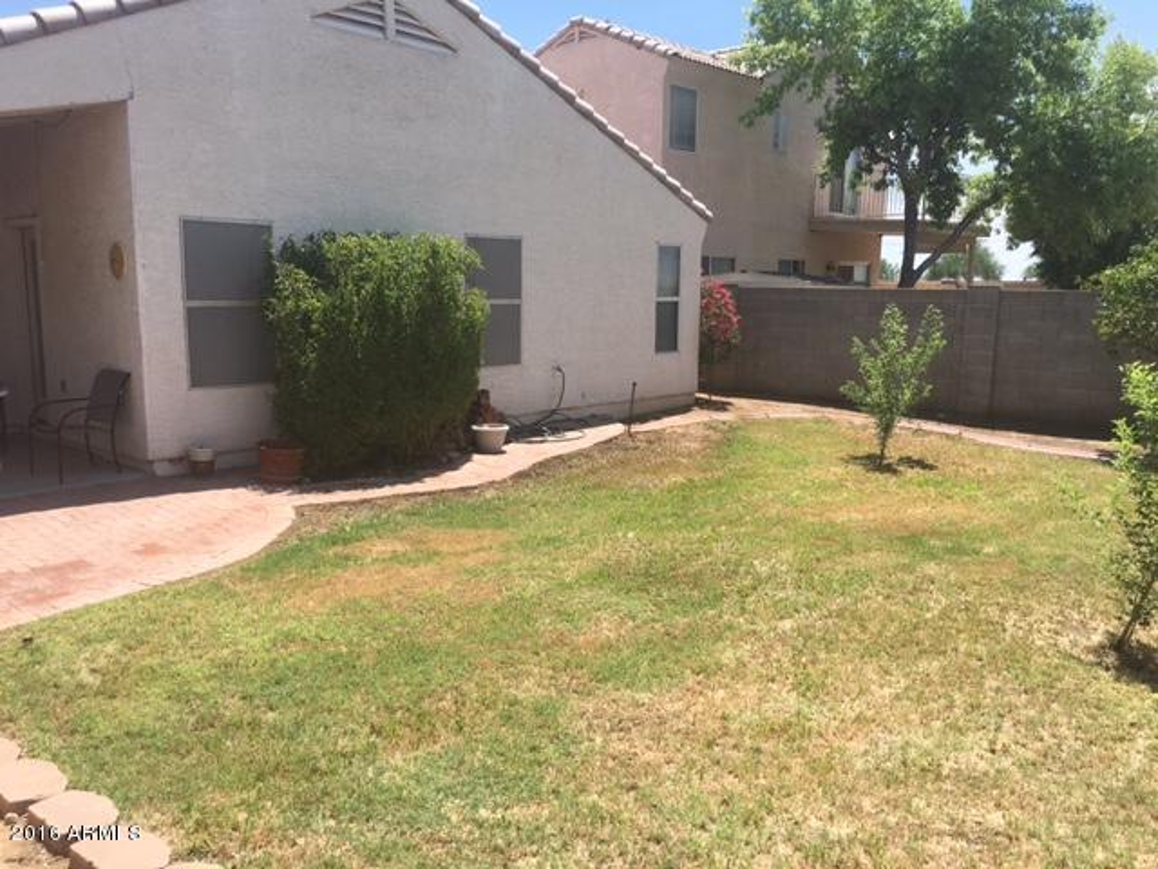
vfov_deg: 48.2
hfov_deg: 61.7
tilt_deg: -8.2
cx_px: 579
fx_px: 970
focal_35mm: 29
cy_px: 434
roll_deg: -0.2
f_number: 2.2
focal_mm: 4.15
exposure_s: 1/1202
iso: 25
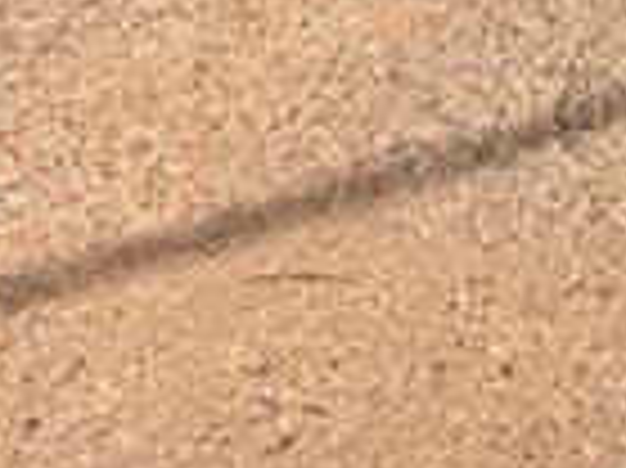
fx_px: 1861
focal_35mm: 103
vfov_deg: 12.4
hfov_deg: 15.4
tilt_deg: -10.9
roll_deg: -1.0
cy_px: -518
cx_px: 1238
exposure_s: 1/820
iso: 20
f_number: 2.2
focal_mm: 2.22
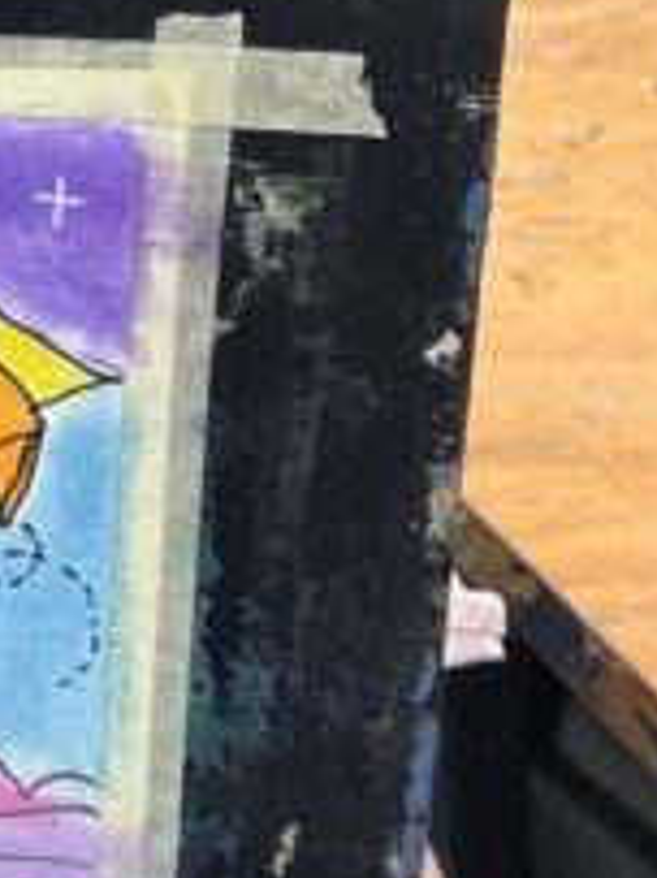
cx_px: -575
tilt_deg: -15.9
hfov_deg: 10.7
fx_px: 3243
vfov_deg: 15.1
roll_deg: +0.9
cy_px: -13
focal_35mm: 128
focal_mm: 5.7
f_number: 1.5
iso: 64
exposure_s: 1/100
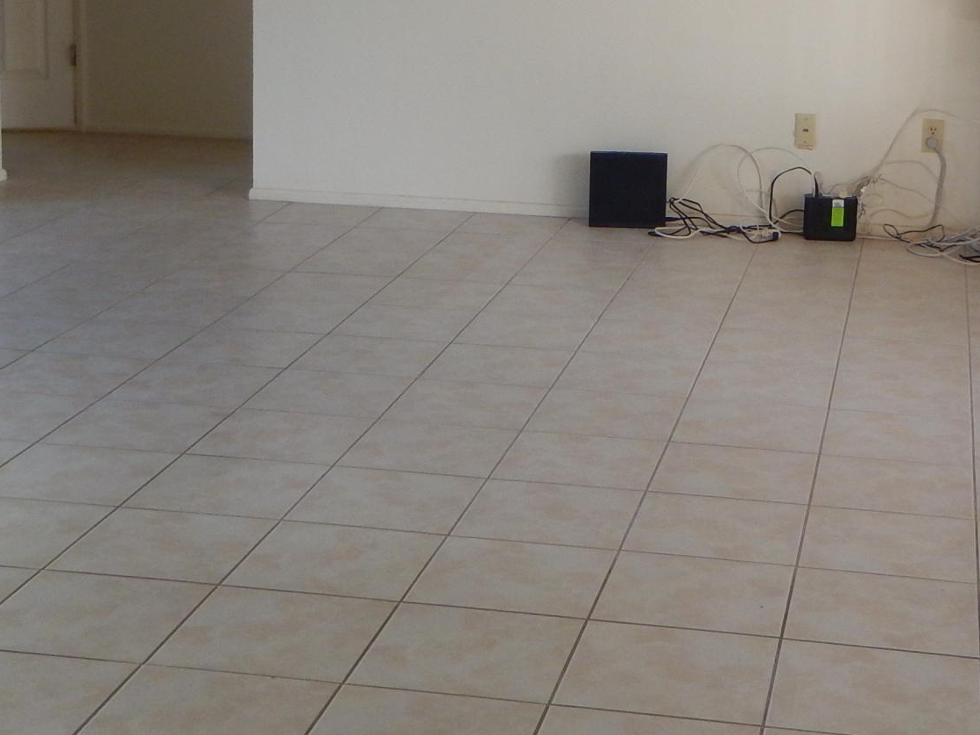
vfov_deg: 21.6
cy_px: 117
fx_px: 1897
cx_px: 610
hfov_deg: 28.9
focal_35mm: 67
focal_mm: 4.5
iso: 140
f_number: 3.4
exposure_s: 1/30
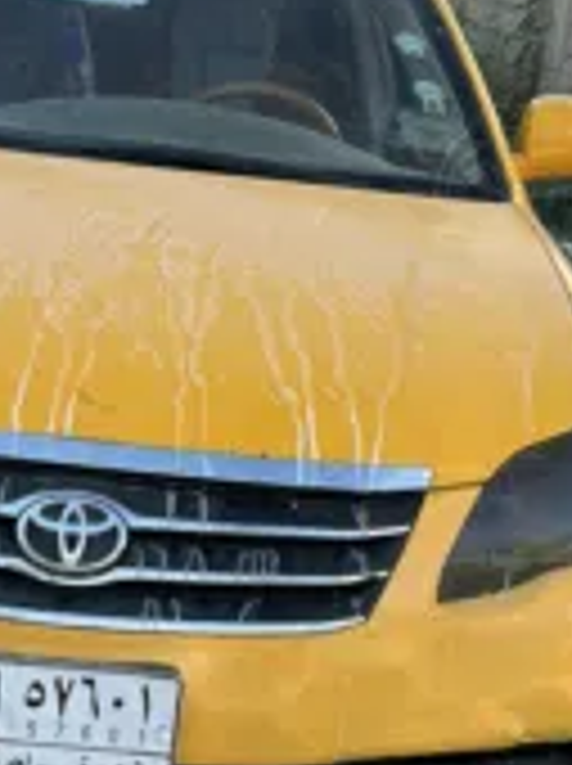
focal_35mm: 113
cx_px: 108
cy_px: 567
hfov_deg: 13.0
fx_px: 2496
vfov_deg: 17.3
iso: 80
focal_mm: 6.86
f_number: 1.78
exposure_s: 1/843
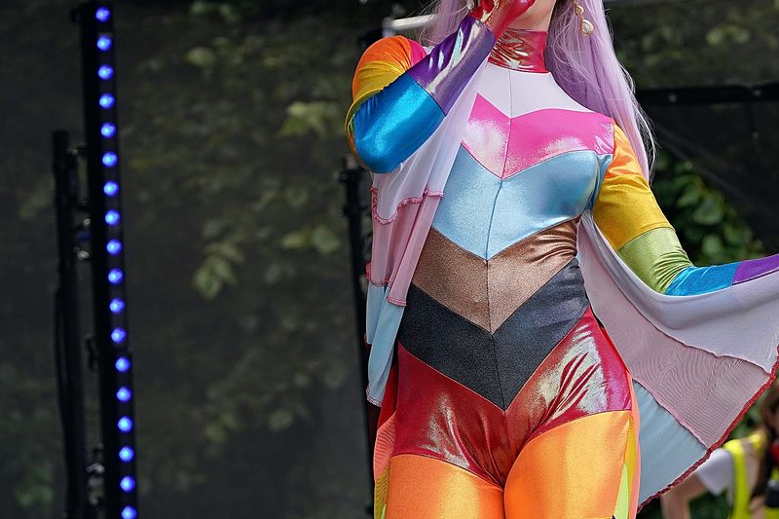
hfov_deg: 14.2
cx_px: 617
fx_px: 3115
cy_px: 120
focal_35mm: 144
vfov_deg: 9.5
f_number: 4.5
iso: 250
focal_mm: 90
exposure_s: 1/640
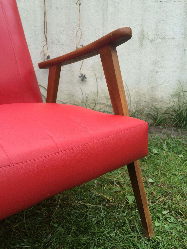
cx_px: 94
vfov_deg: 61.7
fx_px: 209
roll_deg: +0.3
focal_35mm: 29
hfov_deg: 48.2
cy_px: 124
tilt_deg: -14.1
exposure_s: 1/50
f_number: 2.2
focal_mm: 4.15
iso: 32
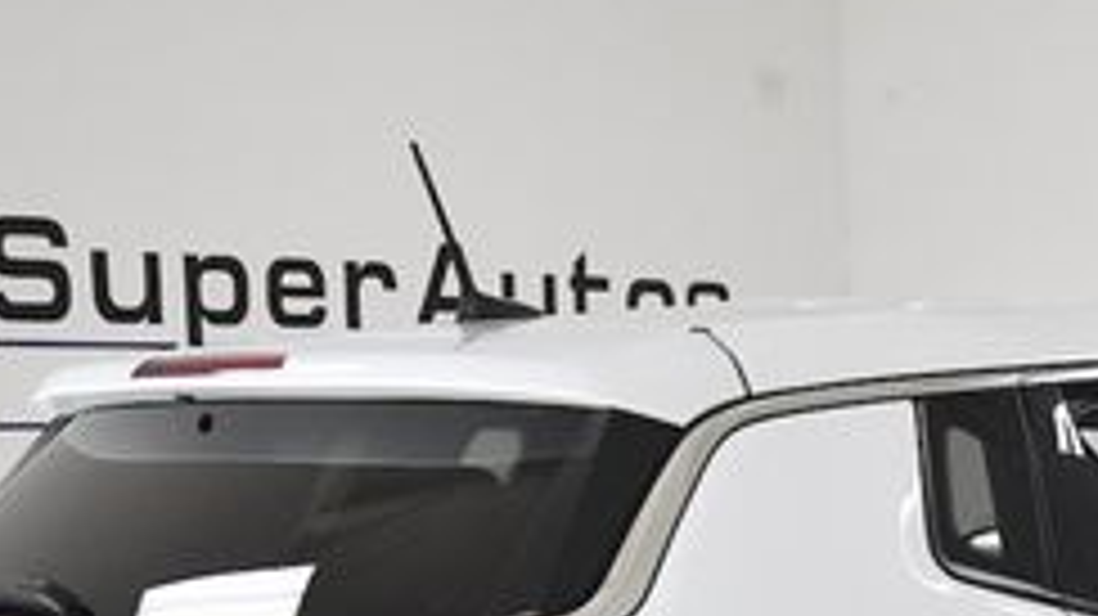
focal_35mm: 107
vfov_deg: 11.0
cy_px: 825
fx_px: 3114
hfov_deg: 19.6
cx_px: 1030
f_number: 4
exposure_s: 1/2500
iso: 1250
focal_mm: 26
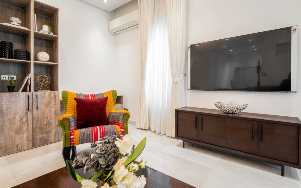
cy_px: 88
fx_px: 149
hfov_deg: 90.4
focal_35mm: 18
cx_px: 148
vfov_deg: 64.3
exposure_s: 1/8
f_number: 9
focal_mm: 17.2
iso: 800
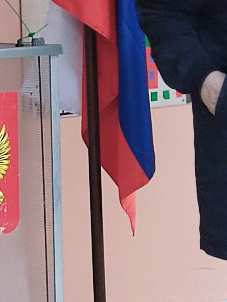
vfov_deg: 11.5
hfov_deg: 8.6
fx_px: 1494
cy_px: 97
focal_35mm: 171
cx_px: 11
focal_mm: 4.71
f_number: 1.79
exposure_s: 1/33
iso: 571
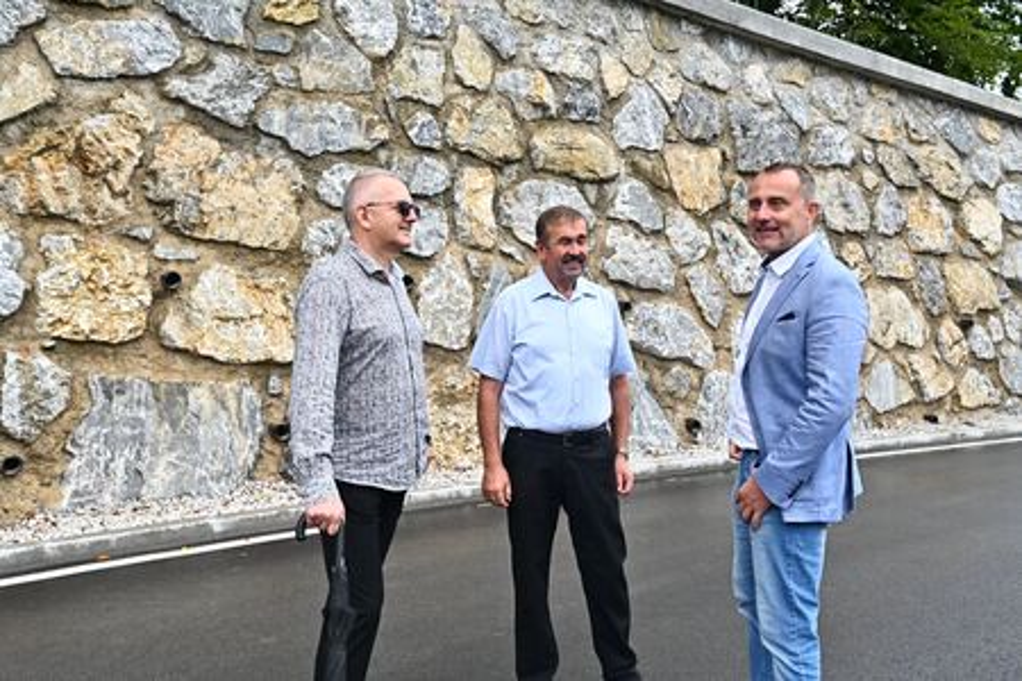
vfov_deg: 37.9
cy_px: 340
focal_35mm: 35
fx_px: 994
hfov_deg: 54.4
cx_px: 511
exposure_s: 1/4000
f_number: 6.3
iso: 1600
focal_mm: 35
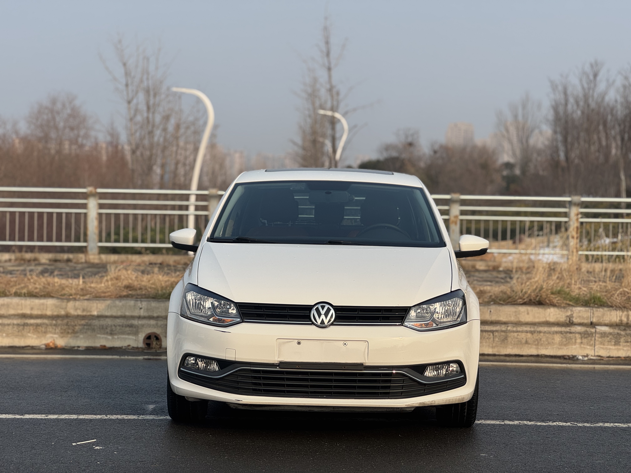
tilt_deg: -0.5
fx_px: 1404
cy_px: 236
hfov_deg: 25.3
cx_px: 316
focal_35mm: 77
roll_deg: +0.5
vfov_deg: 19.1
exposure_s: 1/699
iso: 25
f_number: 2.8
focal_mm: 9
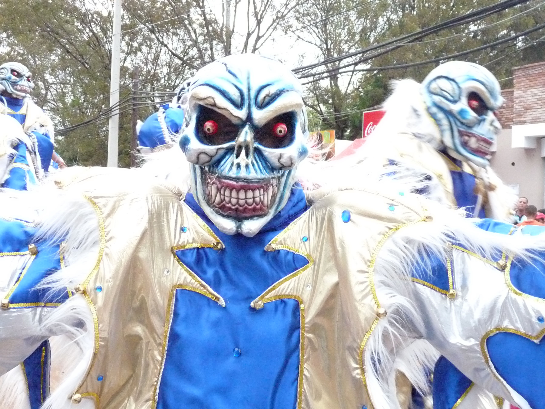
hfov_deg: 46.8
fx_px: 630
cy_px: 204
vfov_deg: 36.0
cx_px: 272
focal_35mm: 40
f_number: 2.8
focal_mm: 4.9
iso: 640
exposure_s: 1/125
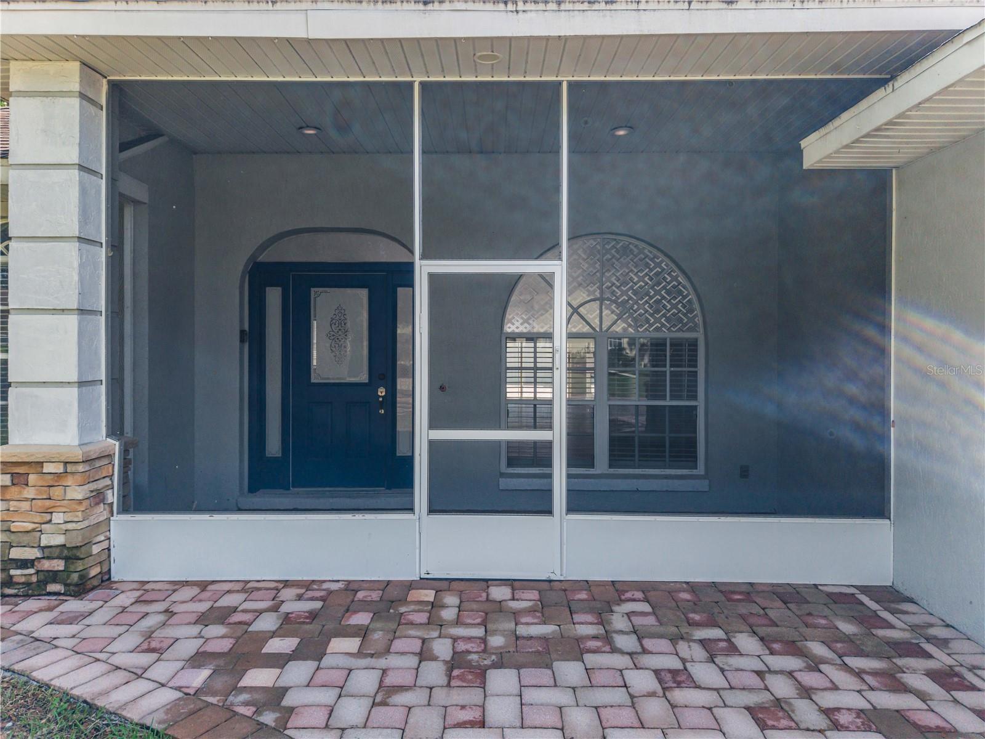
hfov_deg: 71.6
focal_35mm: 24
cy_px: 370
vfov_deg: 56.8
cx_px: 492
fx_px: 683
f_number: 1.8
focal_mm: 8.67
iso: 200
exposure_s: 1/1000
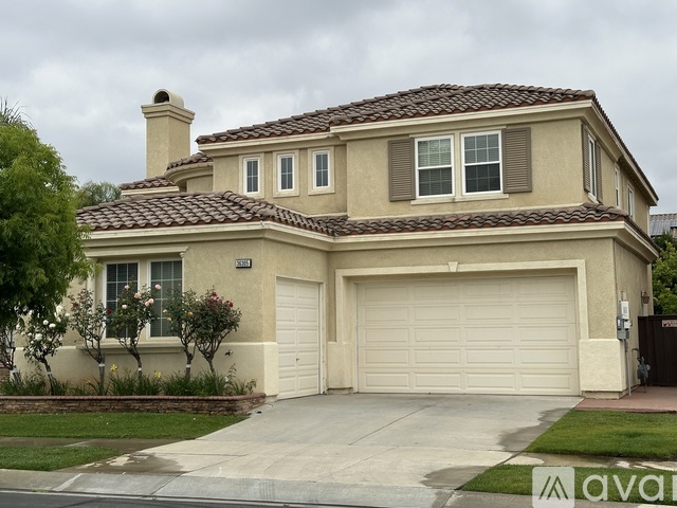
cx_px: 351
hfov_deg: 38.2
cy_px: 244
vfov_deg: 29.1
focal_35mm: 50
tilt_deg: +6.2
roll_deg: +0.4
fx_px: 978
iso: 64
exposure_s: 1/2597
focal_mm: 6.86
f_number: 1.78
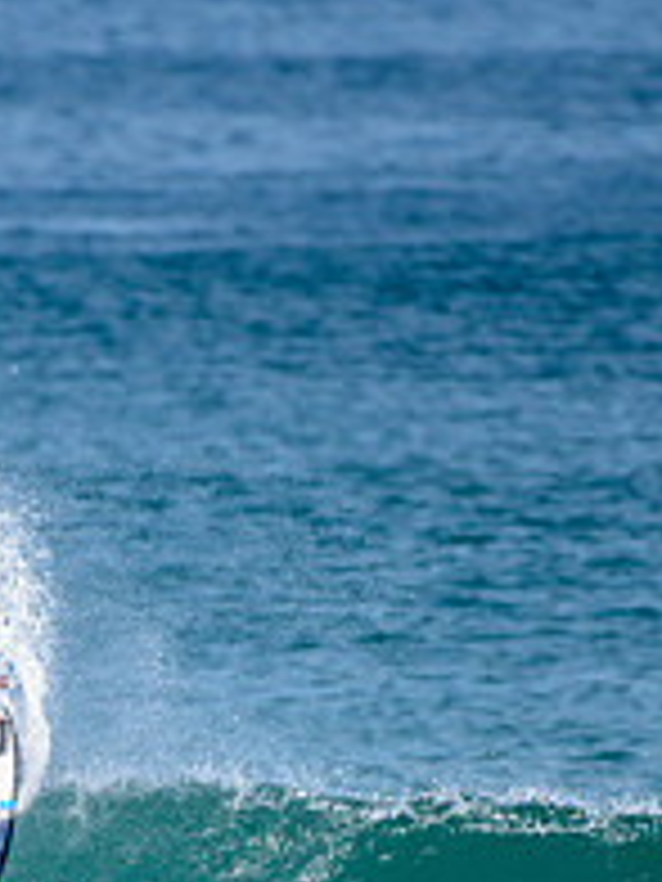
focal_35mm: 1426
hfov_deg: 1.0
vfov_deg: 1.4
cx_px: -117
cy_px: 866
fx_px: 36361
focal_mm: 500
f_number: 5.6
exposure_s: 1/2000
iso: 160
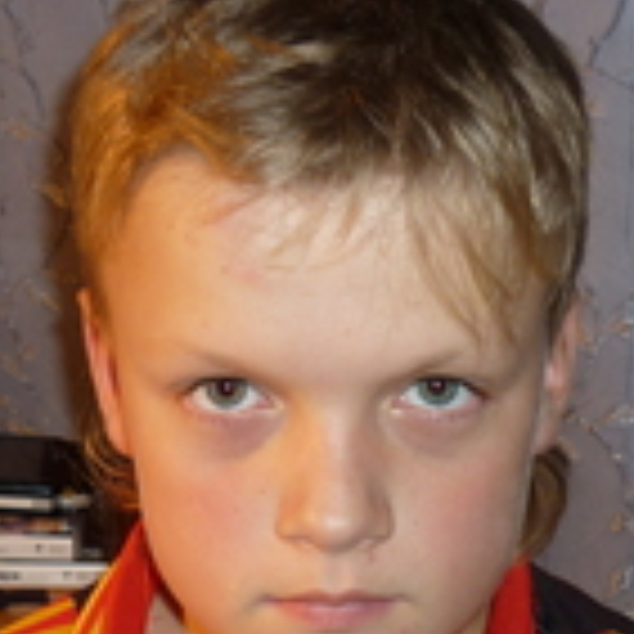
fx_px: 1927
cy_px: 567
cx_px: 337
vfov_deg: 18.4
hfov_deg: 18.7
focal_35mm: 93
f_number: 2.8
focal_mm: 5.5
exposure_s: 1/30
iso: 100
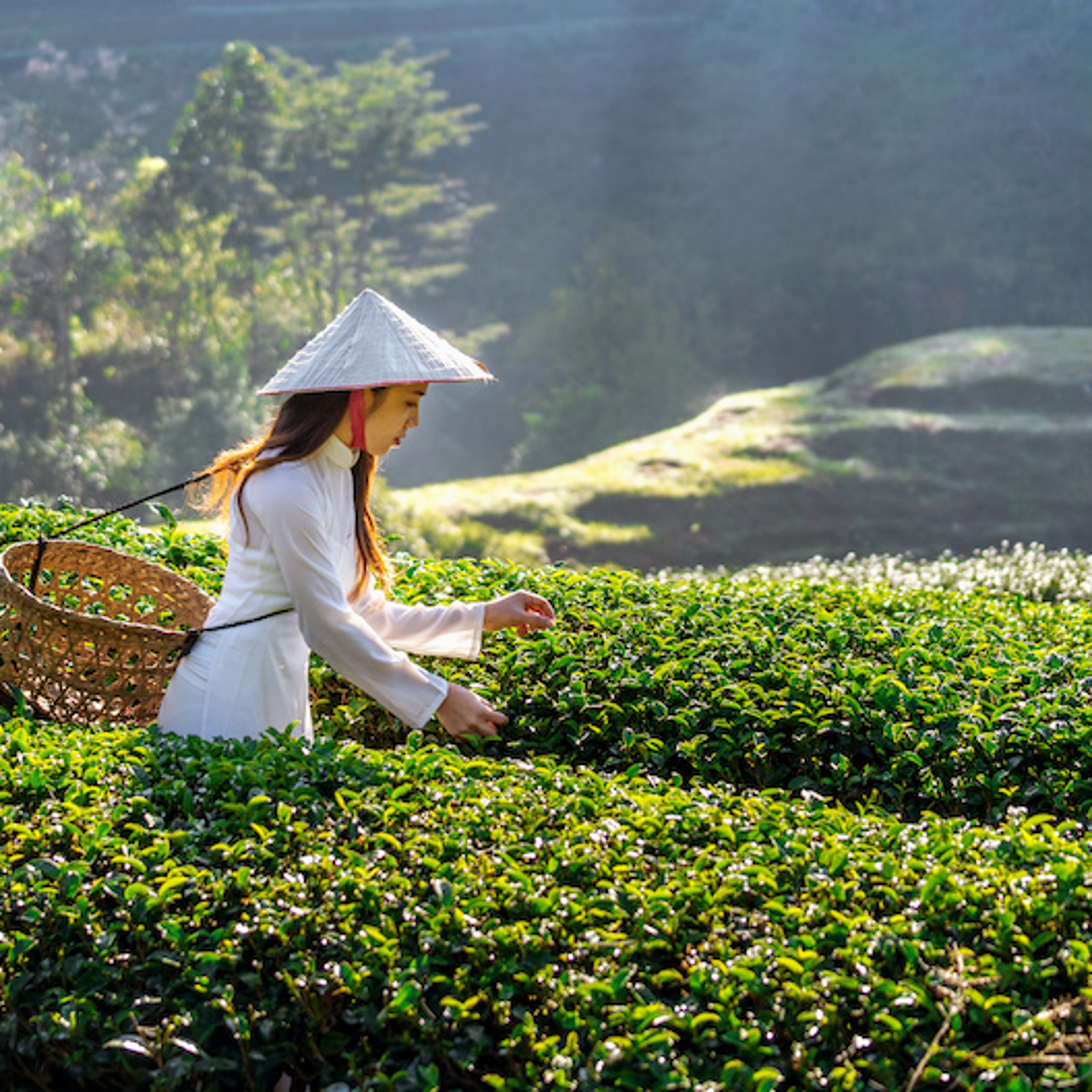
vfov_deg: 18.5
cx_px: 366
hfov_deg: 18.4
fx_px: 3355
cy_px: 545
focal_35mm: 94
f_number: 4.5
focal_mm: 73
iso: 200
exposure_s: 1/500
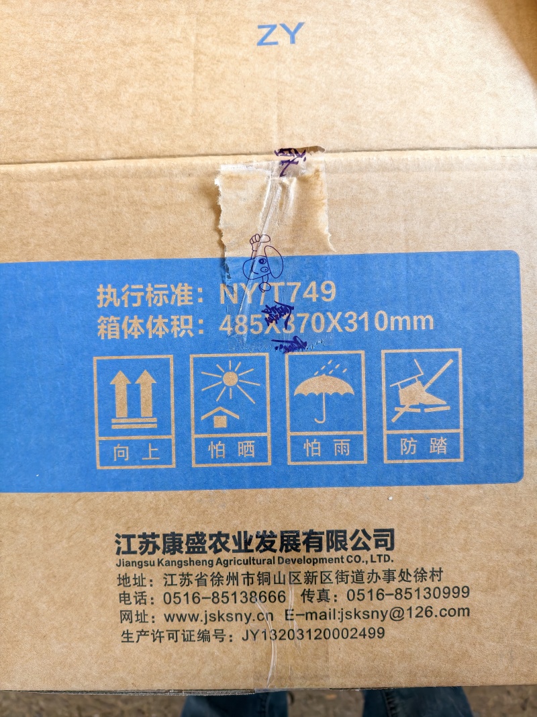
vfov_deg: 71.6
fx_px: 497
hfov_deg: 56.8
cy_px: 358
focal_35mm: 24
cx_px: 268
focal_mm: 7
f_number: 1.57
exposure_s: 1/50
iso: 387
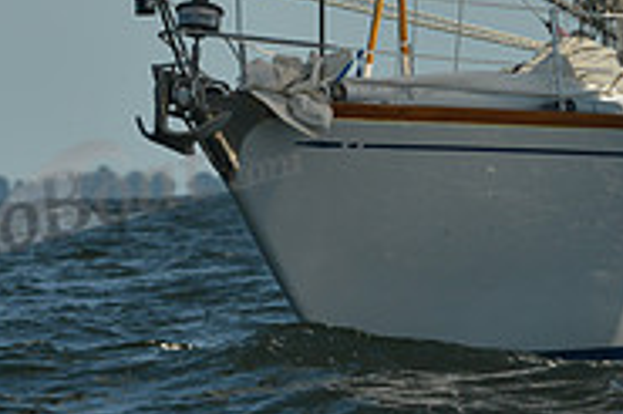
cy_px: -12
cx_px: 478
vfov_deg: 1.5
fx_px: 16270
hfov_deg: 2.2
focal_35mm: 941
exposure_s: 1/1250
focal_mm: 300
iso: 320
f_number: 8
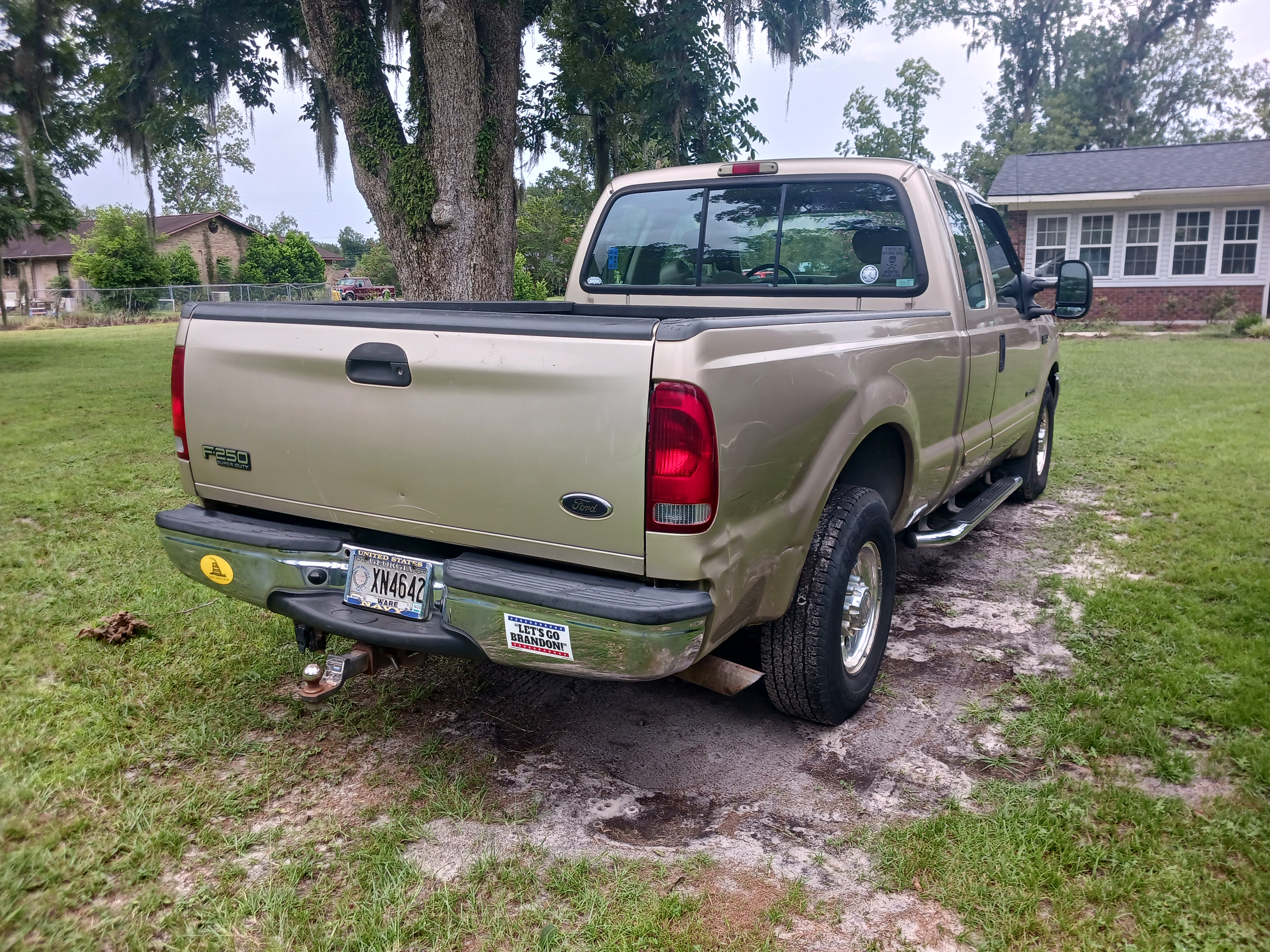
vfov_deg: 51.4
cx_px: 635
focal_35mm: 27
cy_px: 476
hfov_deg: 65.3
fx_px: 991
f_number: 1.8
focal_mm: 4
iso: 32
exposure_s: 1/100
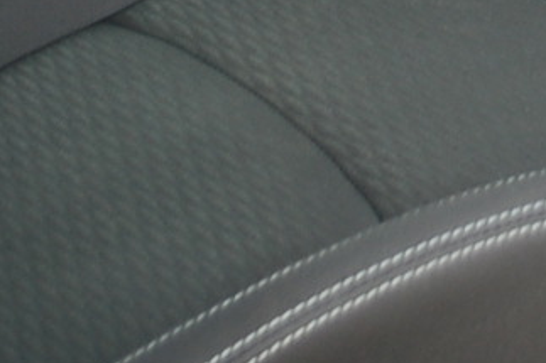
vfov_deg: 6.0
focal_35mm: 216
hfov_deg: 9.2
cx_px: 920
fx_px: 3274
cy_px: -613
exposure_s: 1/60
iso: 220
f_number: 4.2
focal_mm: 24
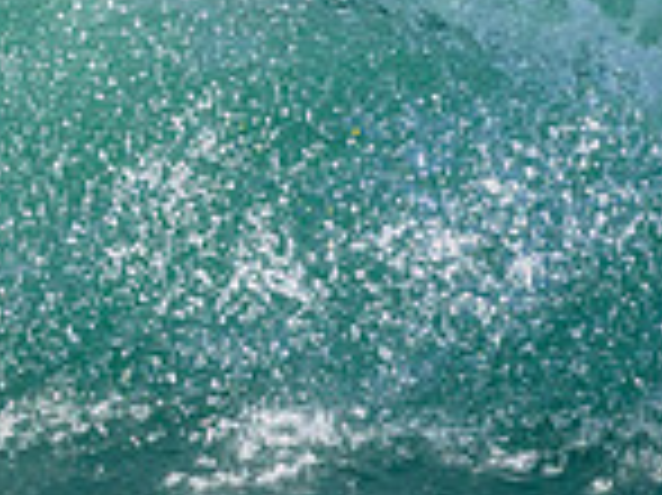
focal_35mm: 3030
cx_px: -234
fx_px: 57899
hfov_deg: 0.7
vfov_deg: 0.5
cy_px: -133
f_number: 11
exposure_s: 1/2000
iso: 1400
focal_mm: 800
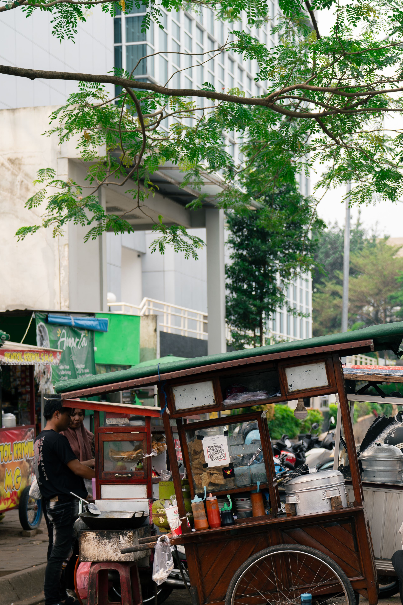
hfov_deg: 19.6
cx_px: 301
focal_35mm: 69
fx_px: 1159
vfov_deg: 28.8
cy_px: 451
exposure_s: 1/400
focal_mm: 46
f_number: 2.8
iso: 100
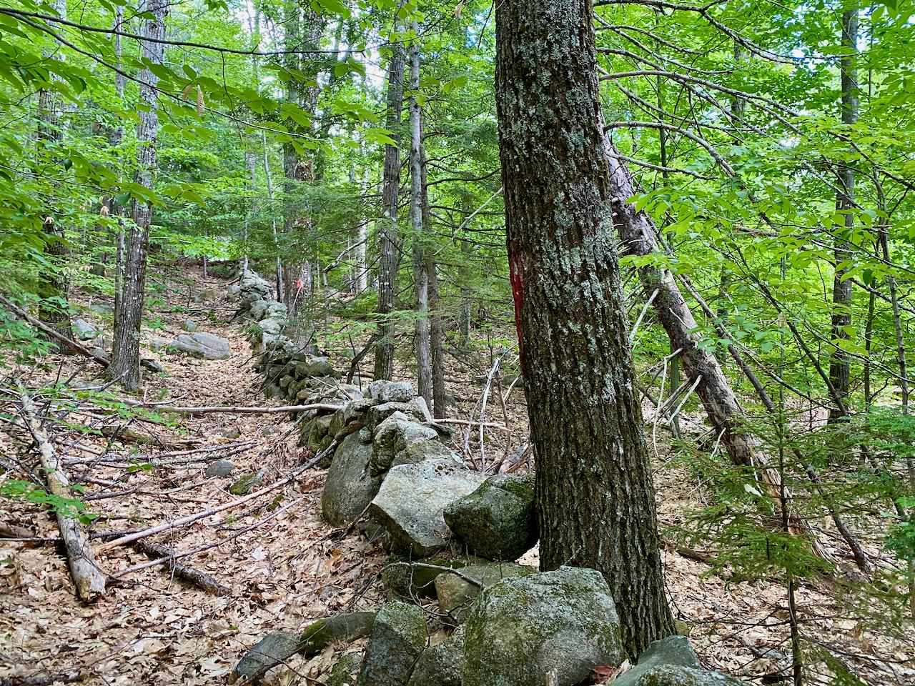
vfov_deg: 53.1
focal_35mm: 26
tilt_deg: +2.8
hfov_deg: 67.3
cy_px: 343
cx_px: 458
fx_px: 687
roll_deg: +3.1
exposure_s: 1/69
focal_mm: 4.25
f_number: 1.8
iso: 125
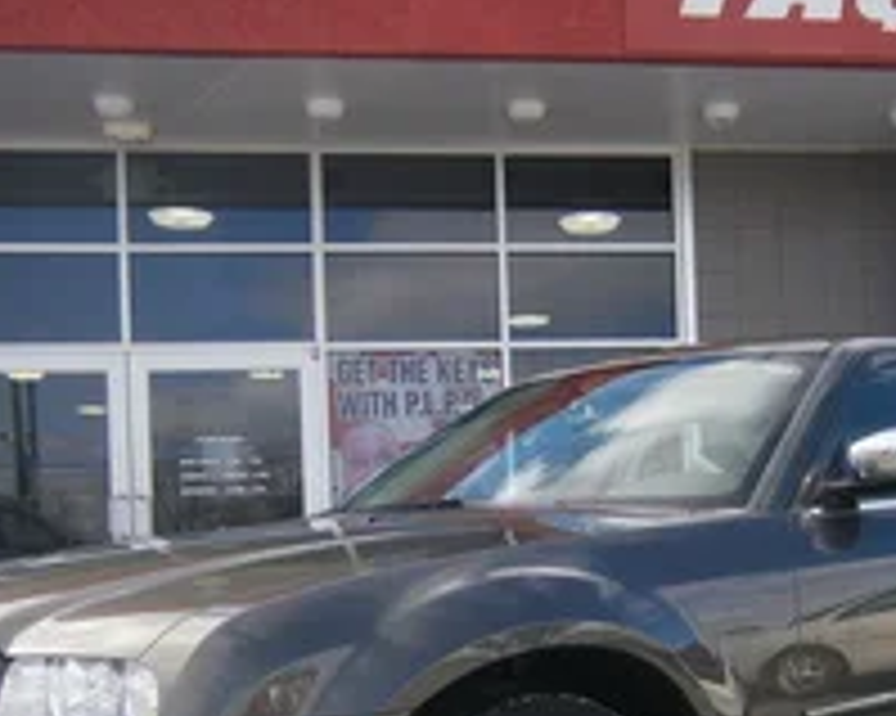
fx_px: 1352
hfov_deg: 36.3
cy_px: 594
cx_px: 590
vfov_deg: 28.9
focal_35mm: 51
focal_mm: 4.7
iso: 80
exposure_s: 1/800
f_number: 2.8
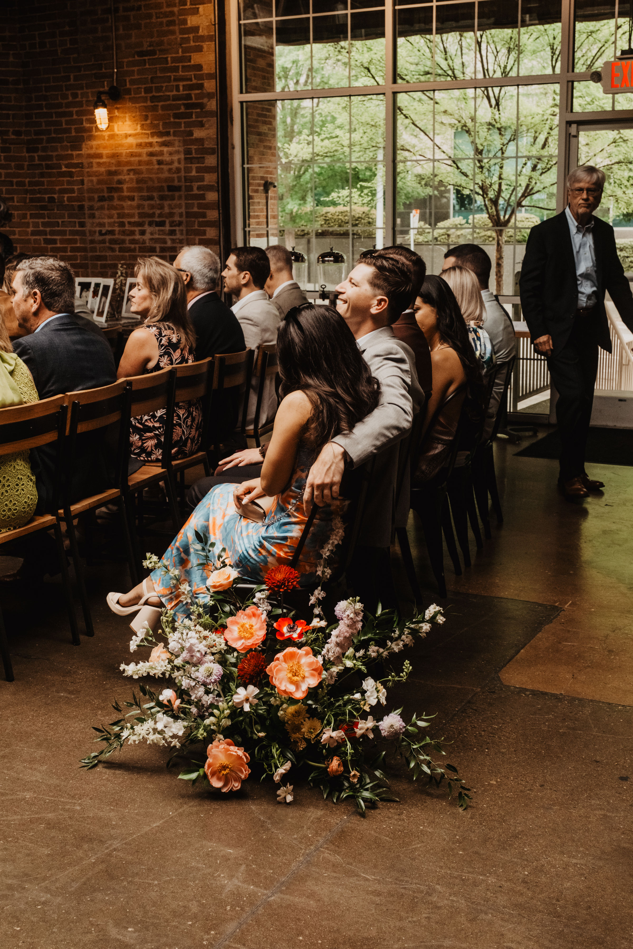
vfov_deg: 46.4
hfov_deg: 31.9
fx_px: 1108
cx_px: 316
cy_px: 474
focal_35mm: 42
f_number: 5.6
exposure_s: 1/250
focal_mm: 28.3
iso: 1600
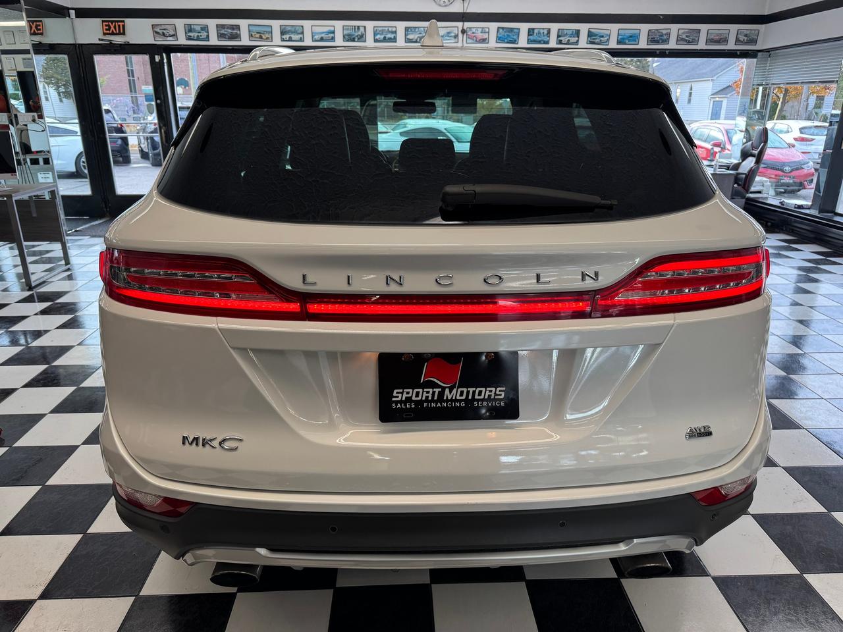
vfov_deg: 56.8
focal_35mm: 24
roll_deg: -0.9
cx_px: 422
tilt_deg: -19.3
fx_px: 584
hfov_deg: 71.6
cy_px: 316
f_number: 1.78
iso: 64
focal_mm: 6.76
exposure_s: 1/120
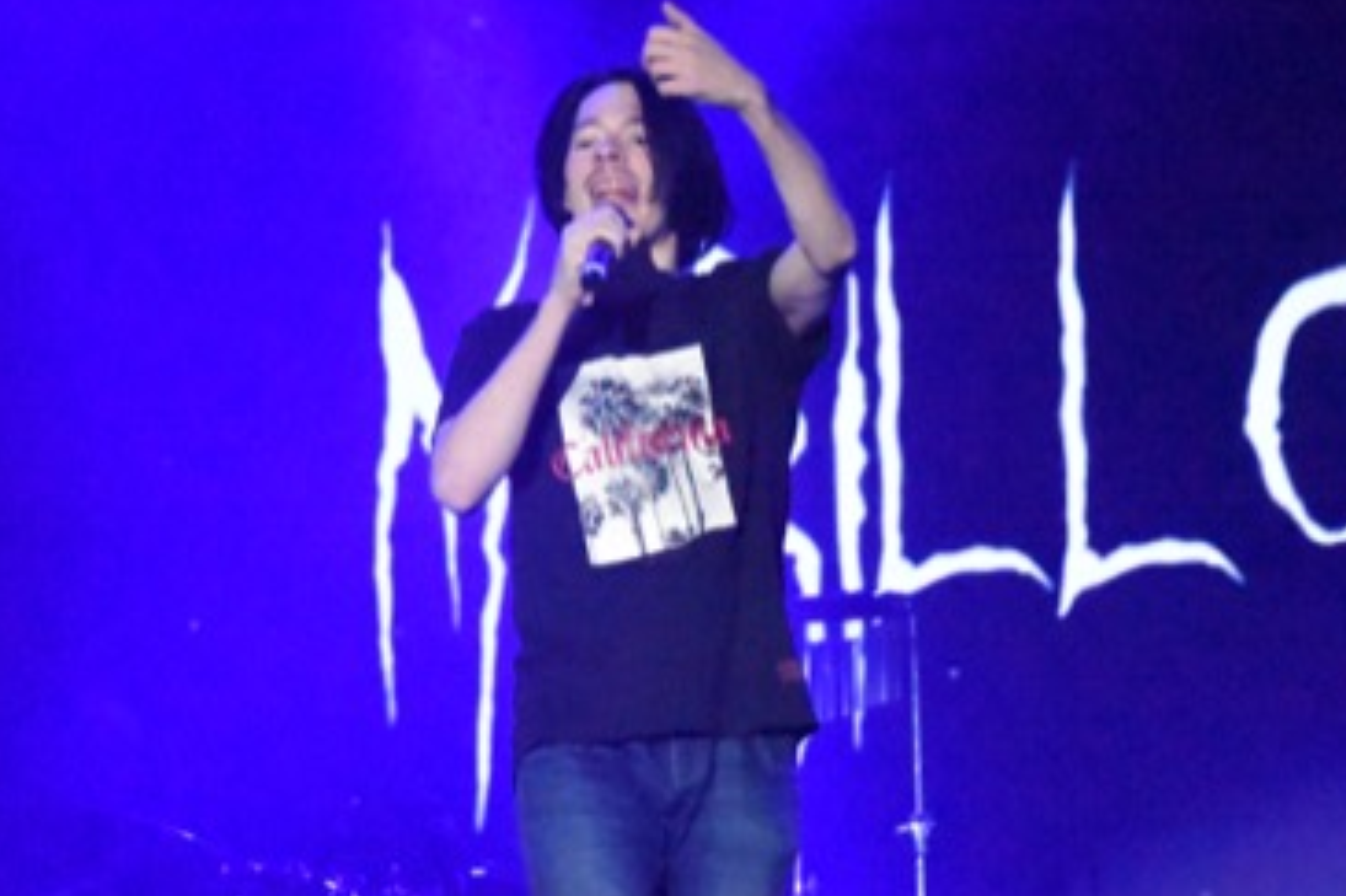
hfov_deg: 9.3
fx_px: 8296
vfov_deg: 6.2
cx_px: 675
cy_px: 347
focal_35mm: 222
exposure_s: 1/4000
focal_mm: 135
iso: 51200
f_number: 5.6
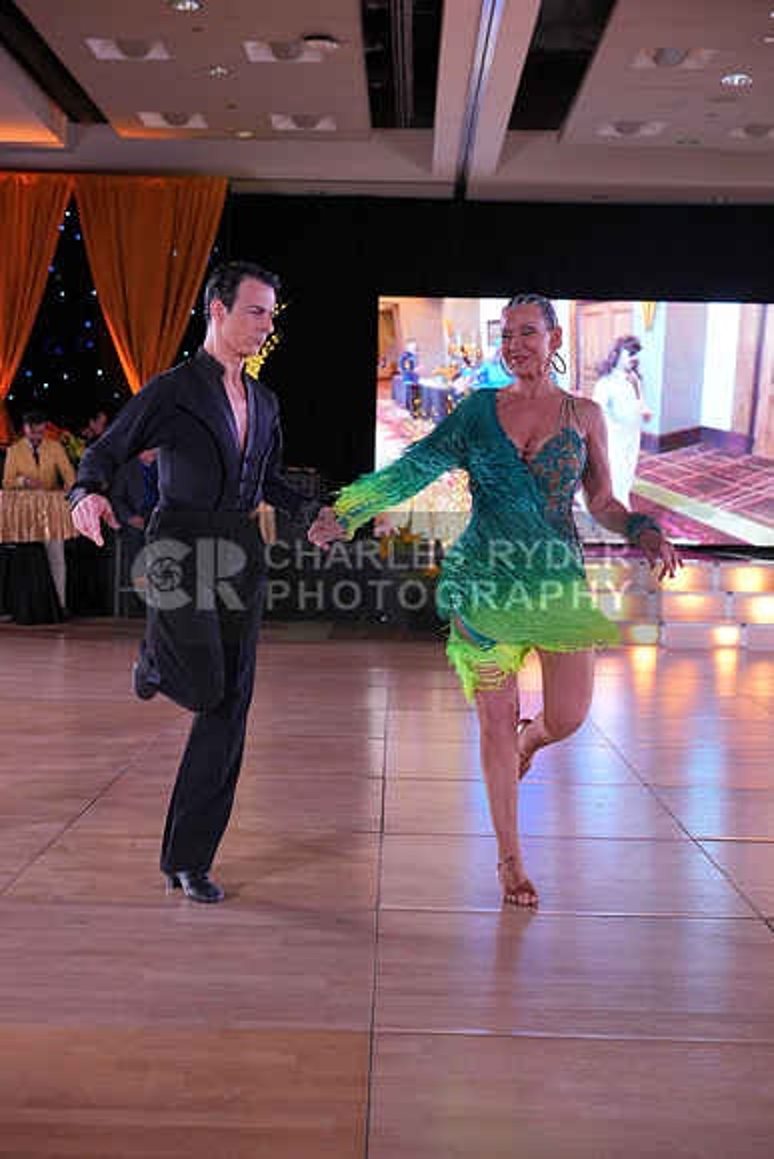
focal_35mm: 50
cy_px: 580
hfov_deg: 27.0
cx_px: 387
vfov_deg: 39.6
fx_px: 1611
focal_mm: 50
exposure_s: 1/400
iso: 1600
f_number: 4
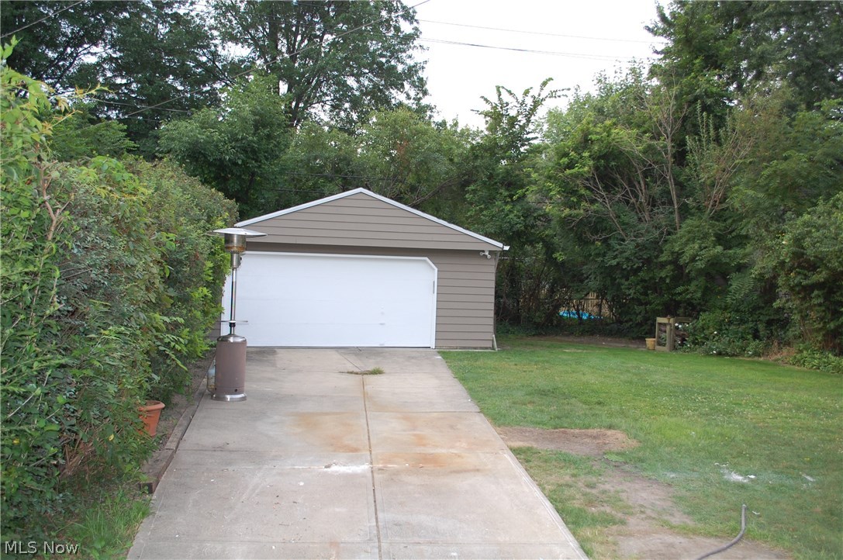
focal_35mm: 33
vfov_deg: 39.9
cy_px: 280
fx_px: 772
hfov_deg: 57.3
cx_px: 422
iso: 400
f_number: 4
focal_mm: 22
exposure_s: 1/500
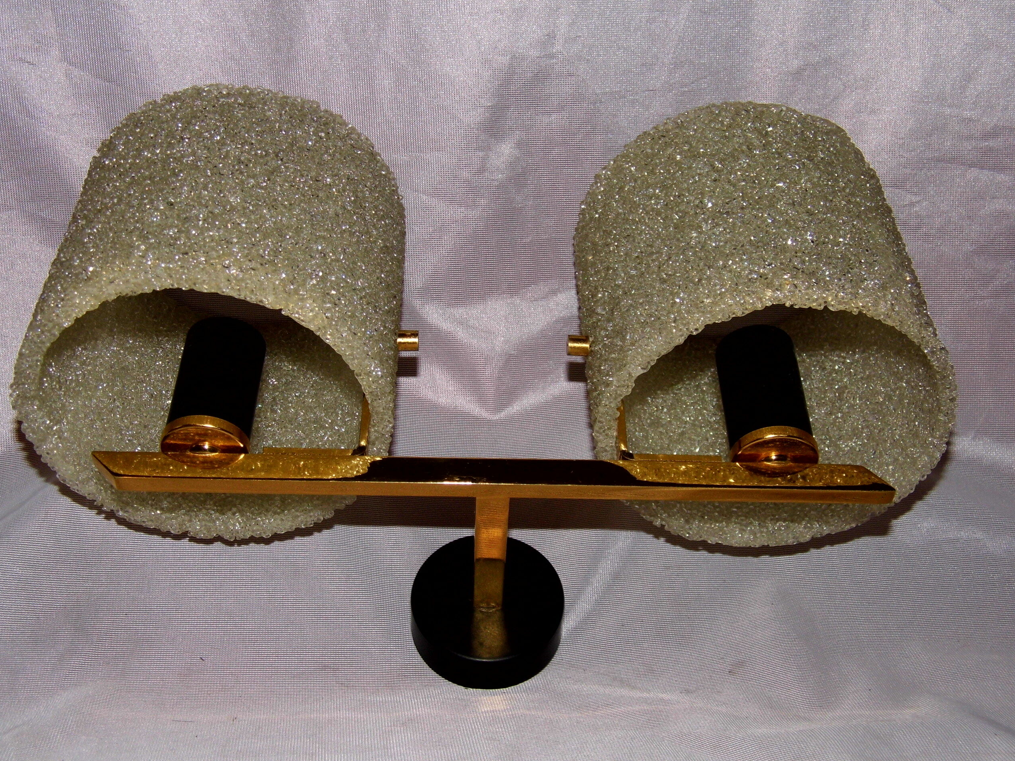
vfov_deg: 32.9
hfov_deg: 42.9
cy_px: 379
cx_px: 498
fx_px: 1290
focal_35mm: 44
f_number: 3.5
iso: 100
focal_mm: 7.7
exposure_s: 1/60
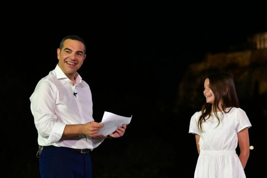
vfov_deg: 7.3
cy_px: 89
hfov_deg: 11.0
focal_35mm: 187
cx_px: 134
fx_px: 1387
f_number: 5
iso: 6400
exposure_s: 1/200
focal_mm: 125
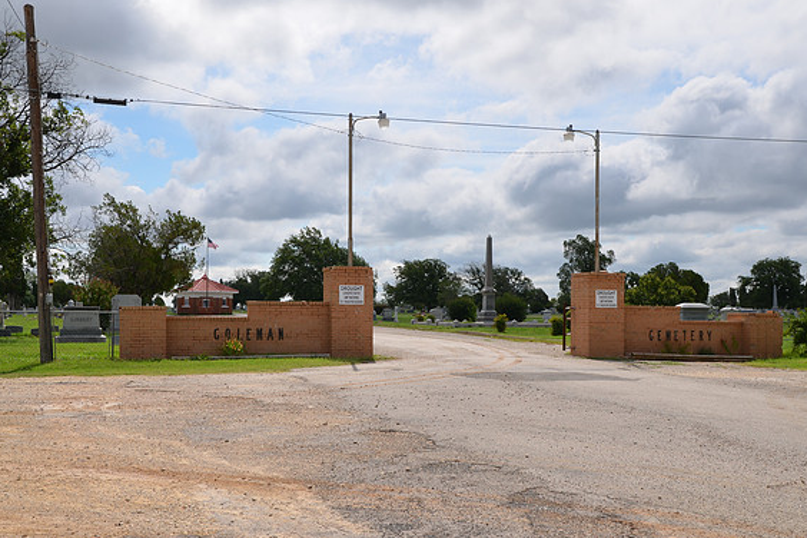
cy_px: 272
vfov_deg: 33.4
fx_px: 897
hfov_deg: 48.5
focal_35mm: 40
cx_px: 401
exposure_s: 1/250
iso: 100
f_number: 10
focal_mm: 26
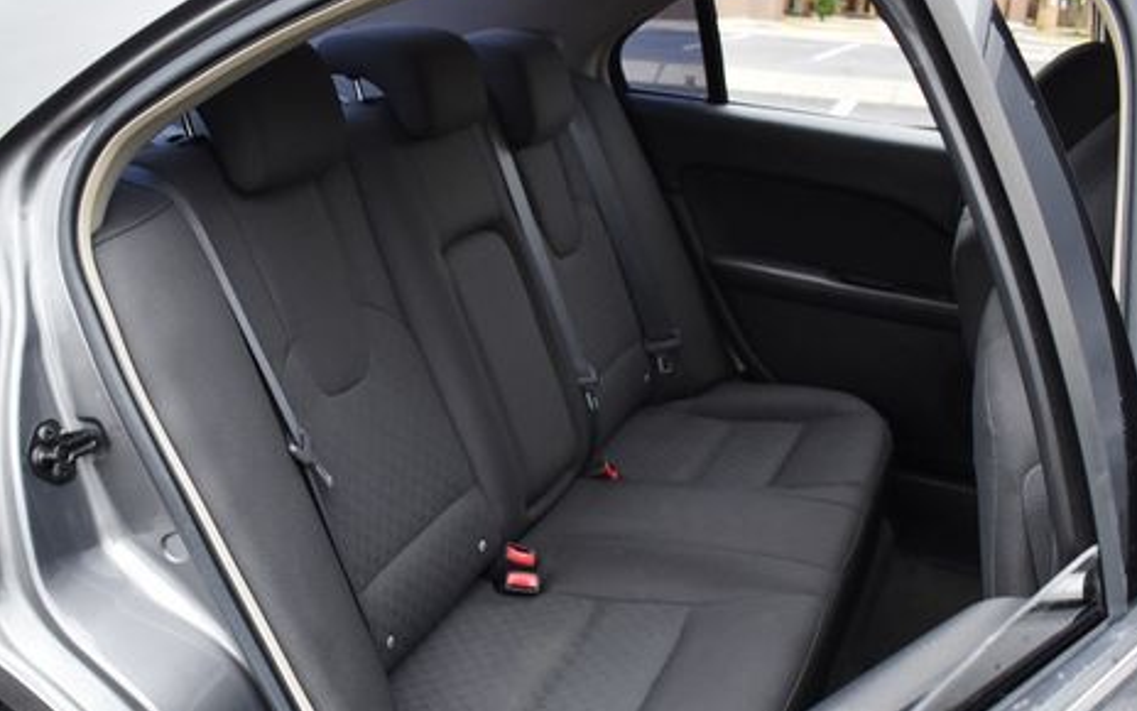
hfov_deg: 51.4
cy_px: 489
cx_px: 507
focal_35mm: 38
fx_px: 1178
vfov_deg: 33.2
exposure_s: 1/125
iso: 800
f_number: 3.5
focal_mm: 18
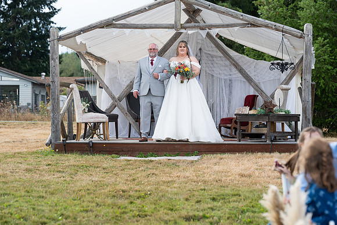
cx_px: 168
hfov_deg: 18.7
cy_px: 112
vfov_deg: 12.5
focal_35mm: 109
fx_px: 1023
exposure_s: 1/640
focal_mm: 105
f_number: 4.5
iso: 400
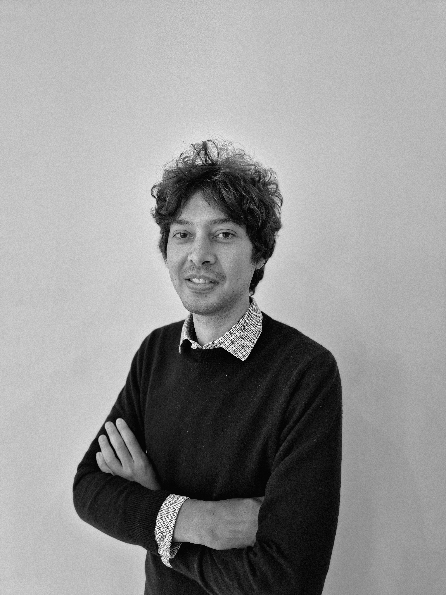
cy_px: 298
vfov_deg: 73.9
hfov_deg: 58.9
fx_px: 395
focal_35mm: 23
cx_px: 223
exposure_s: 1/100
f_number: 1.8
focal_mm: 5.4
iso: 200
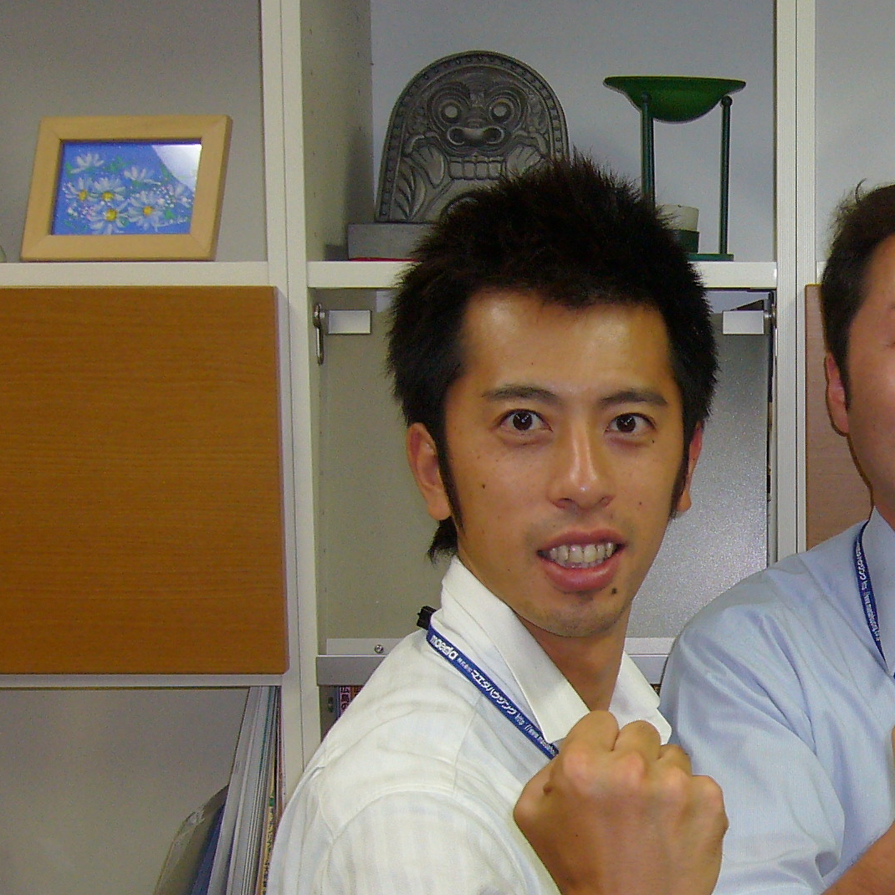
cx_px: 908
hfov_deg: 22.4
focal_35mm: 74
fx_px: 2165
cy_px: 586
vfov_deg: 23.3
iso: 100
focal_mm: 5.8
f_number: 2.8
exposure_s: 1/60
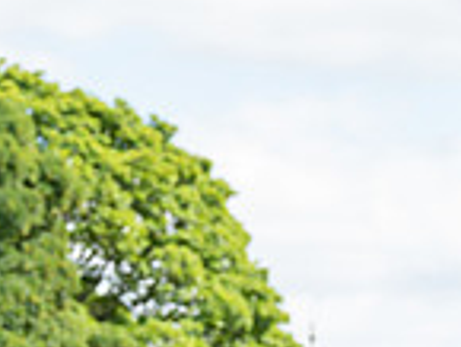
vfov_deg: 4.2
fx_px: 4652
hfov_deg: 5.6
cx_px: -324
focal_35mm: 349
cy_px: 591
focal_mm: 91
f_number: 5
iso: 800
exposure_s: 1/1000
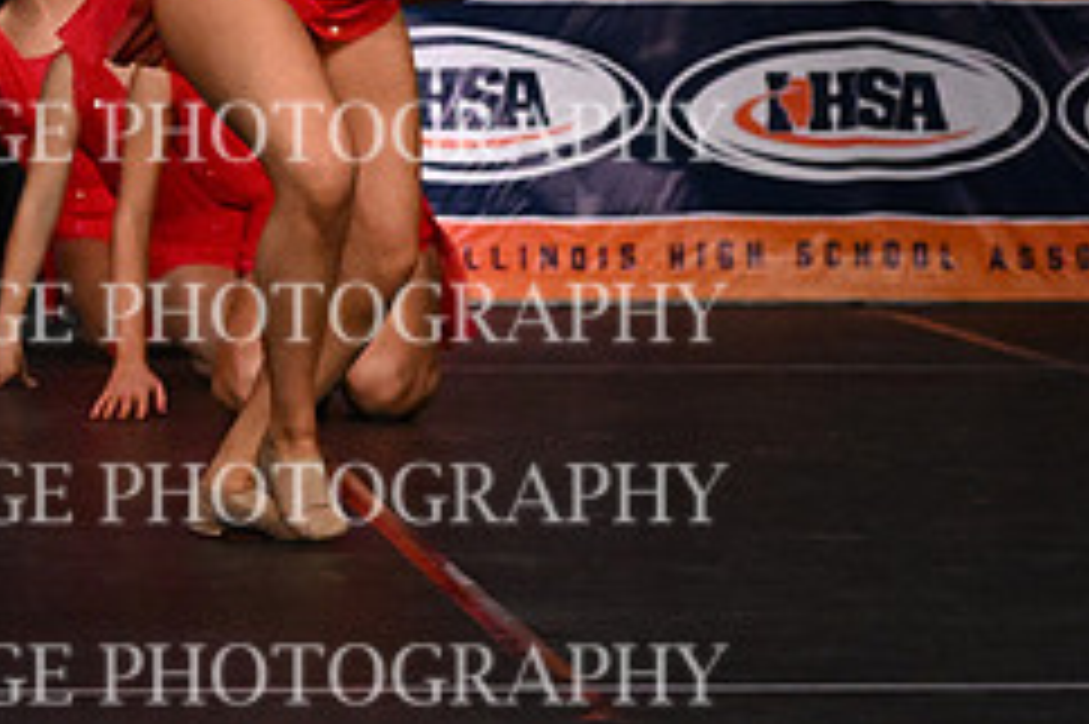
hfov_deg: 6.2
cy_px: -139
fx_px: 10066
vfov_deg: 4.1
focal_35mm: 333
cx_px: 76
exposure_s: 1/1000
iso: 8000
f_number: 4
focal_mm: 93
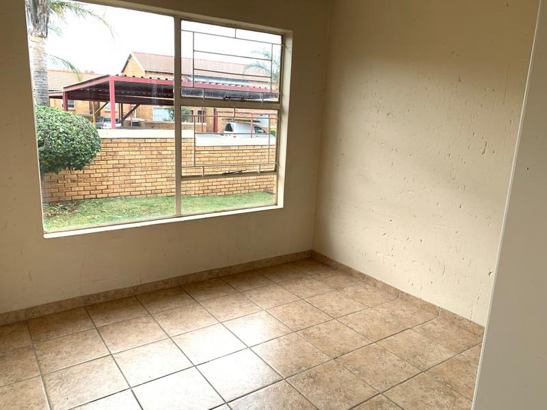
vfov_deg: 53.1
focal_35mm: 26
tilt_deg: -12.6
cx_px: 274
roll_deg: -2.2
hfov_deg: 67.3
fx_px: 411
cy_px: 205
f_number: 1.8
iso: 32
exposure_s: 1/121
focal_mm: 4.25
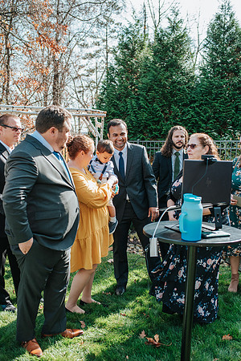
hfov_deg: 37.9
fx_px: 351
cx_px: 120
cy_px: 180
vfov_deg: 54.4
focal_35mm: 35
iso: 560
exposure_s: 1/1250
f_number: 3.5
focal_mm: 35
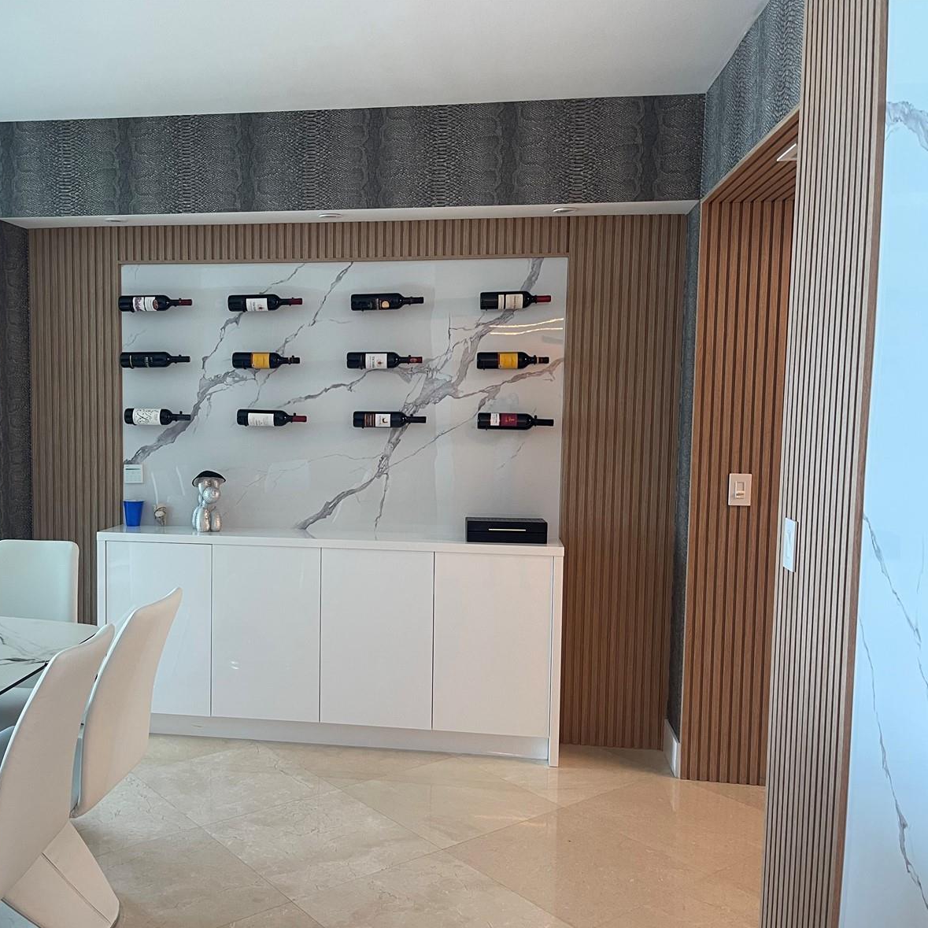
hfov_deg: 53.2
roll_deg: -0.8
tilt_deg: -5.7
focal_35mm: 30
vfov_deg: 54.0
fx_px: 910
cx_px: 330
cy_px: 468
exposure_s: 1/60
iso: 160
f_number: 1.6
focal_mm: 5.1
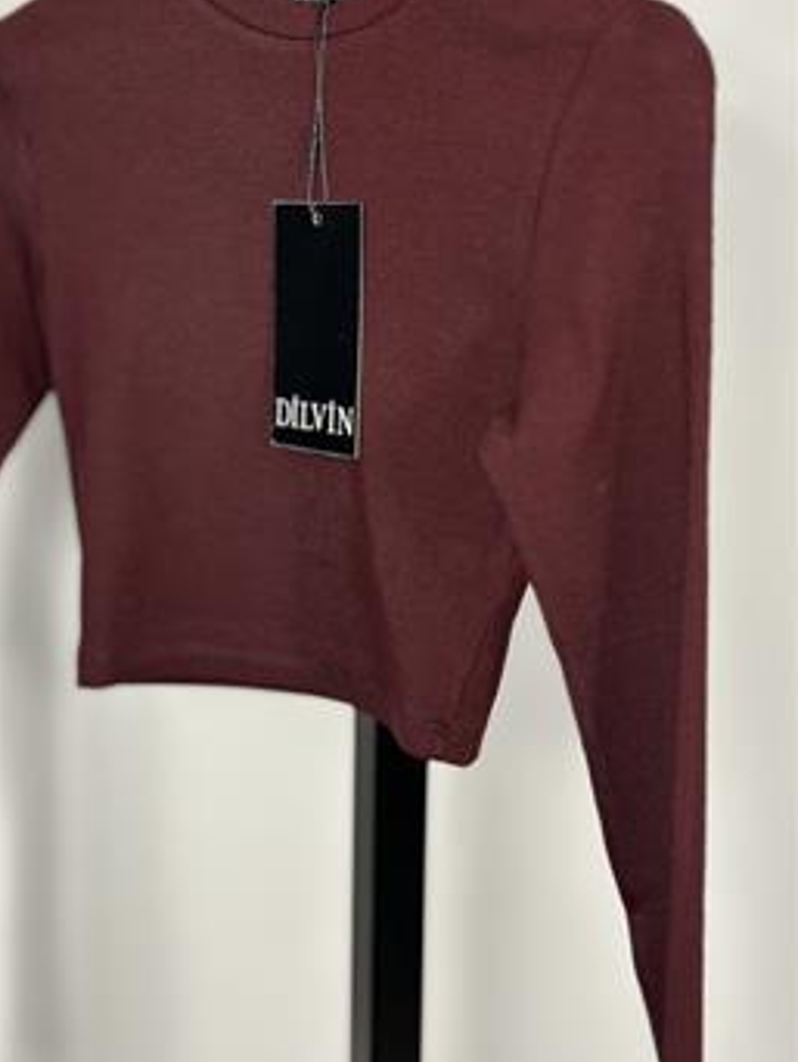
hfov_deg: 25.2
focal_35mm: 58
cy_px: 442
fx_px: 1781
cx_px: 323
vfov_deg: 33.1
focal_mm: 6.86
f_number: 1.78
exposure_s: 1/50
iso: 160
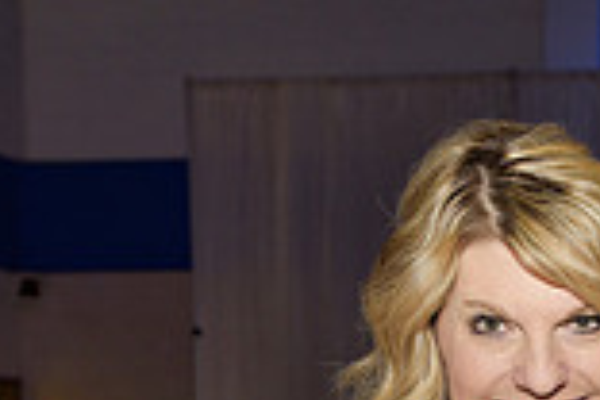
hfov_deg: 15.3
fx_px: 2166
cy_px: 710
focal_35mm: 130
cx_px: 696
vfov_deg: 10.0
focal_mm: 35
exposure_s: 1/60
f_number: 5
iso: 200
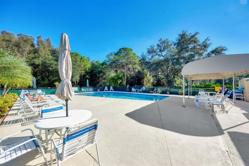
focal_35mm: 12
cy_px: 83
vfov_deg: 90.0
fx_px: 83
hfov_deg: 112.6
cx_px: 124
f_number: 7.1
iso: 400
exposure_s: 1/250
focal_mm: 12
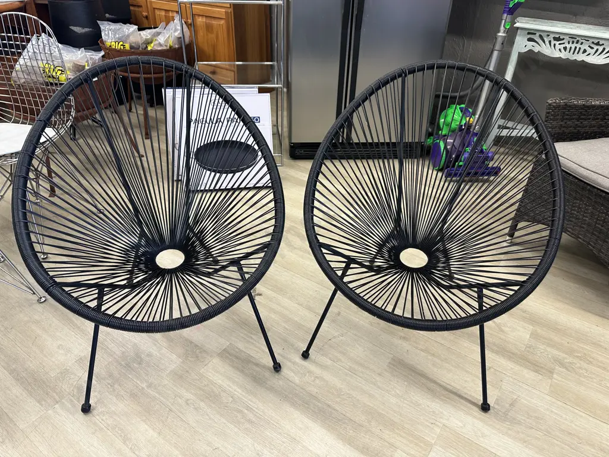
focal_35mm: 24
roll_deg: -2.3
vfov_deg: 56.8
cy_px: 228
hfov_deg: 71.6
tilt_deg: -34.7
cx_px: 304
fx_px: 422
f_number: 1.78
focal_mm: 6.86
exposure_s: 1/50
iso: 125
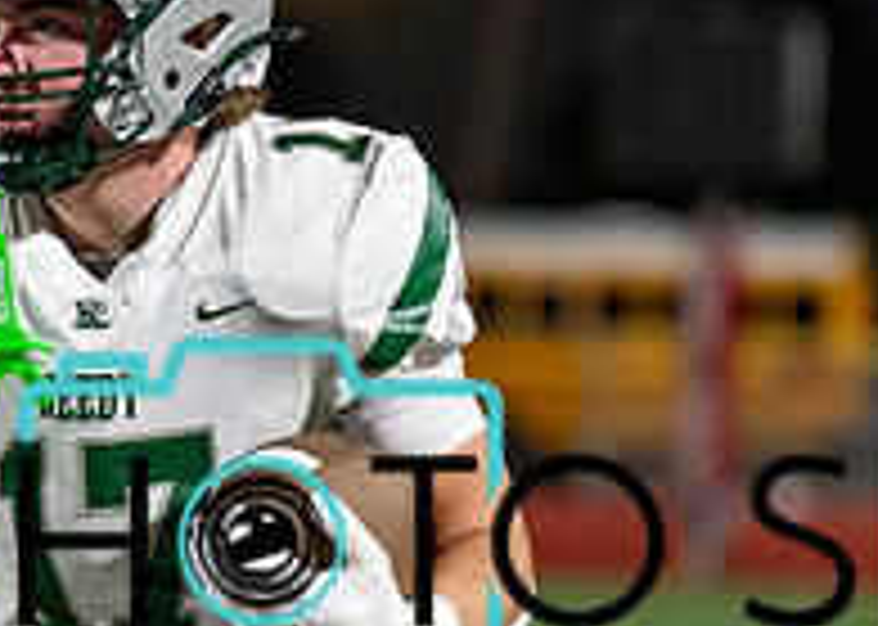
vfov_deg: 2.8
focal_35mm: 510
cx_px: 84
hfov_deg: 4.0
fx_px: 12709
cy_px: 598
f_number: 2.8
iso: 2000
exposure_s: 1/1000
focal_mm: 136
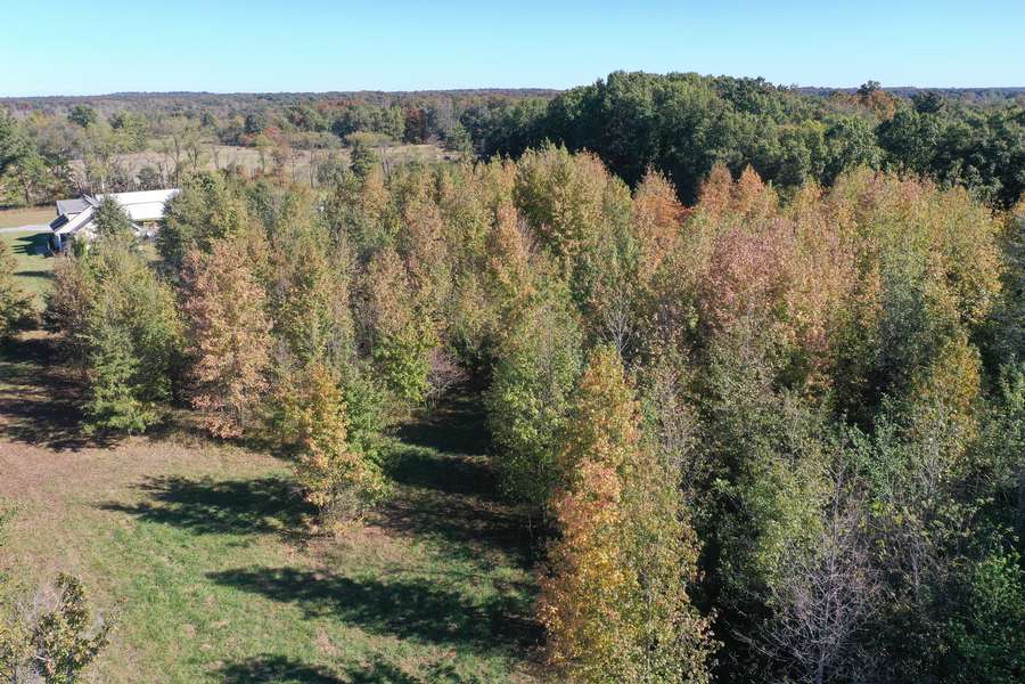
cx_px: 512
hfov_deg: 65.5
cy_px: 342
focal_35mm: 28
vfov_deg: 46.4
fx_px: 797
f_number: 5
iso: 100
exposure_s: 1/320
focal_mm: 10.26
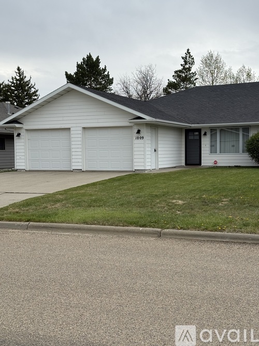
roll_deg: +0.2
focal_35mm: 48
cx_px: 130
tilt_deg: -1.4
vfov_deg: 39.7
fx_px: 479
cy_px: 173
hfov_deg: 30.3
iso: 64
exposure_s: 1/2976
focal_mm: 6.76
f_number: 1.78
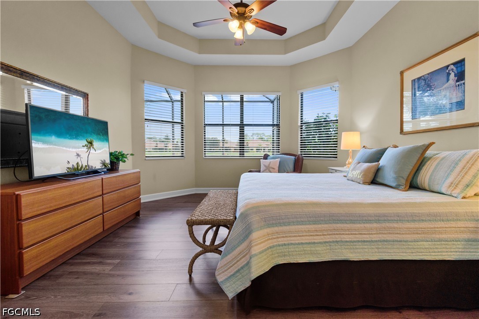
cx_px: 240
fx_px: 200
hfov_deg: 100.4
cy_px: 160
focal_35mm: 15
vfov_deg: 77.3
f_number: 5.6
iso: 800
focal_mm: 10
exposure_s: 1/125
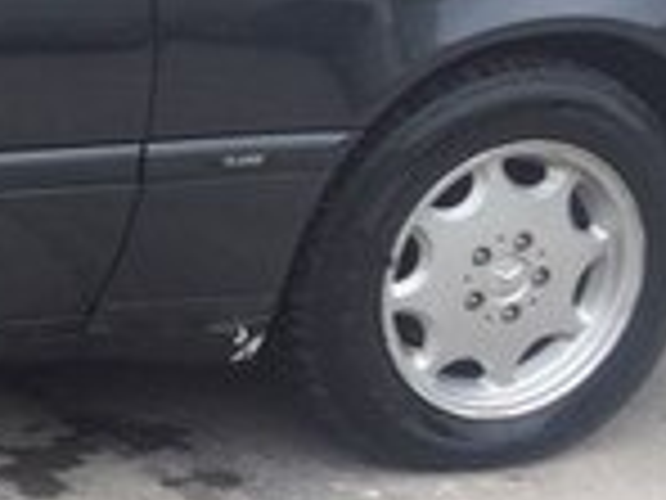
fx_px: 2482
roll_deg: +0.8
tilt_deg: -18.1
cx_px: -634
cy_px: 92
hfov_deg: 13.3
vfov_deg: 11.4
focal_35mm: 129
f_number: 2.2
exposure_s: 1/203
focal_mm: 4.15
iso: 32
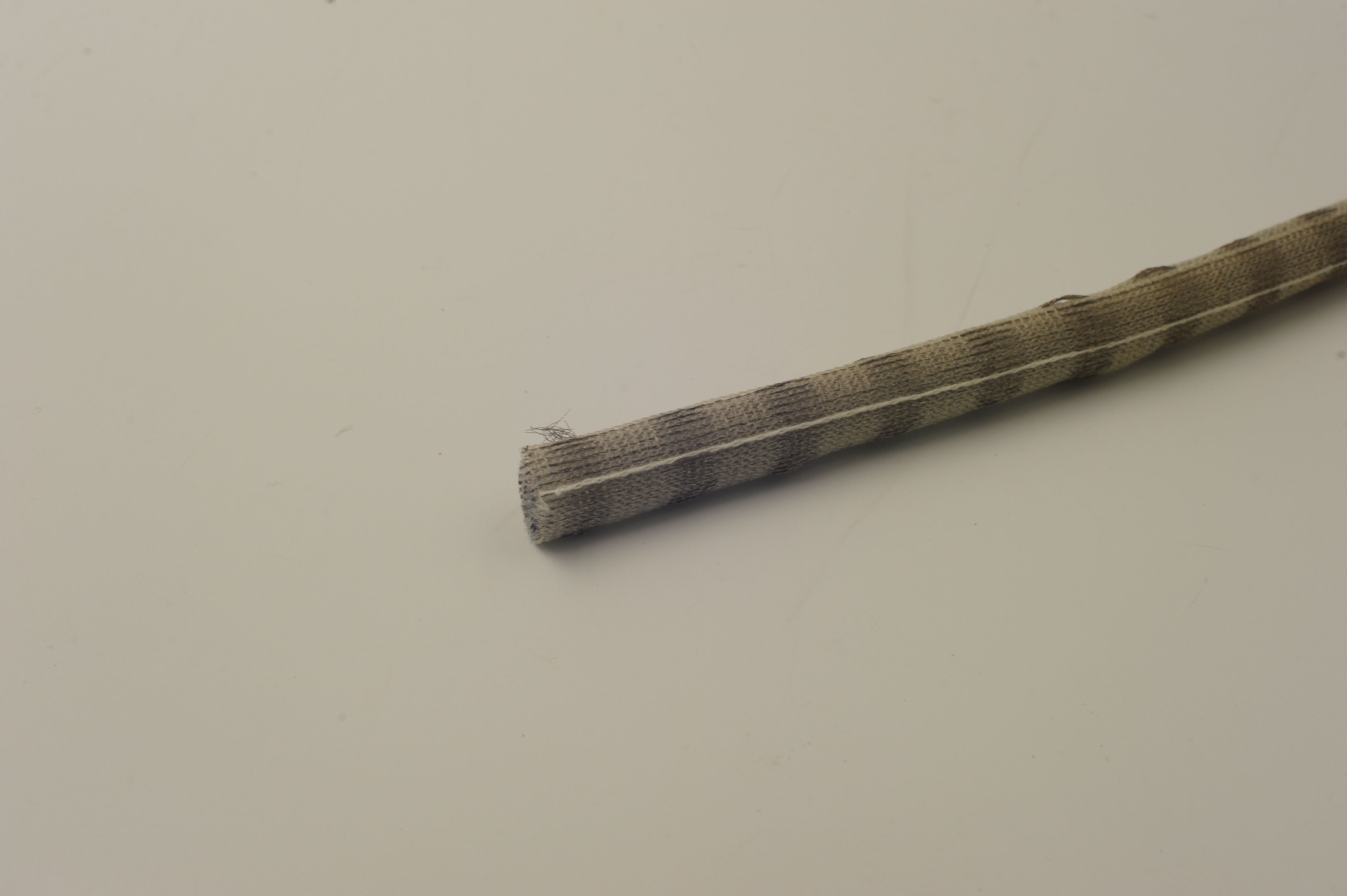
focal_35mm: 50
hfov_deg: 39.6
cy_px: 448
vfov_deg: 27.0
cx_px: 674
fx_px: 1870
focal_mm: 50
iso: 400
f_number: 11
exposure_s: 1/100
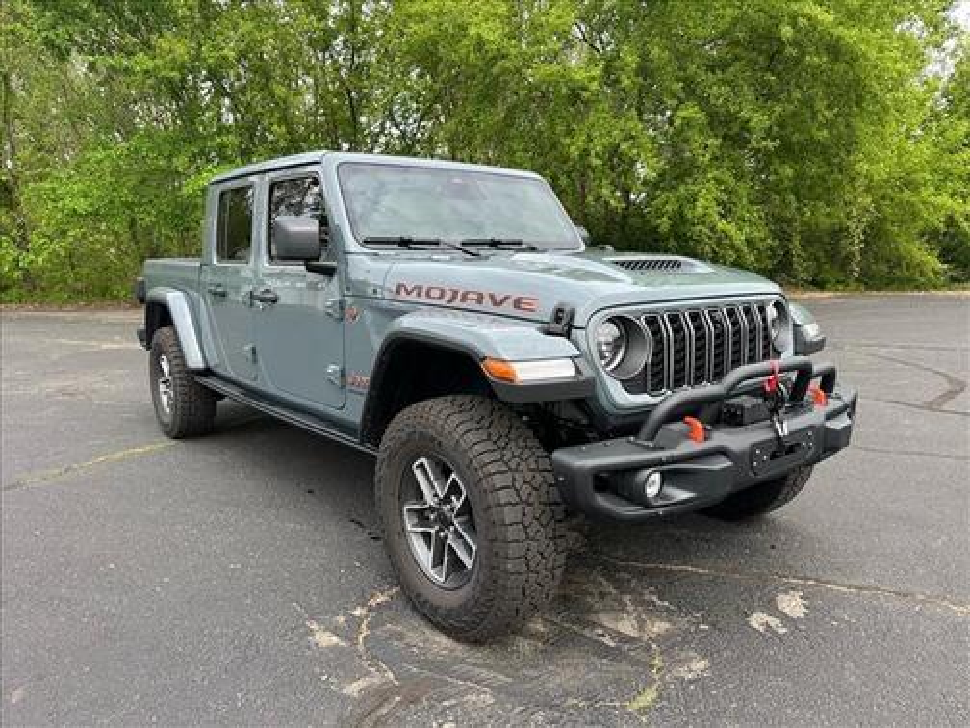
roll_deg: +0.0
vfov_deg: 56.8
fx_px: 673
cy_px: 364
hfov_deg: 71.6
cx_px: 485
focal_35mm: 24
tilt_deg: -9.4
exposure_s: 1/750
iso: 80
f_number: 1.78
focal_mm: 6.86
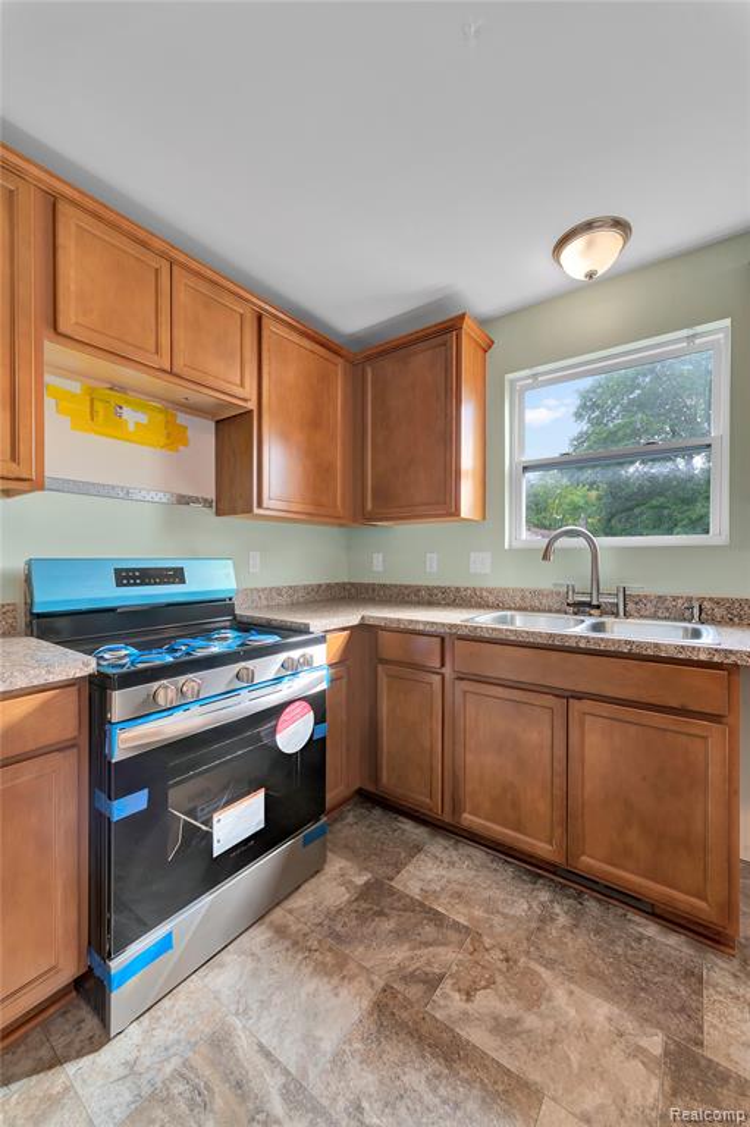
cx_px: 375
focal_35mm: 14
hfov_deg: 81.1
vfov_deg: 104.3
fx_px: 438
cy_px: 564
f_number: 9
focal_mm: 14
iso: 200
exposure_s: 1/10
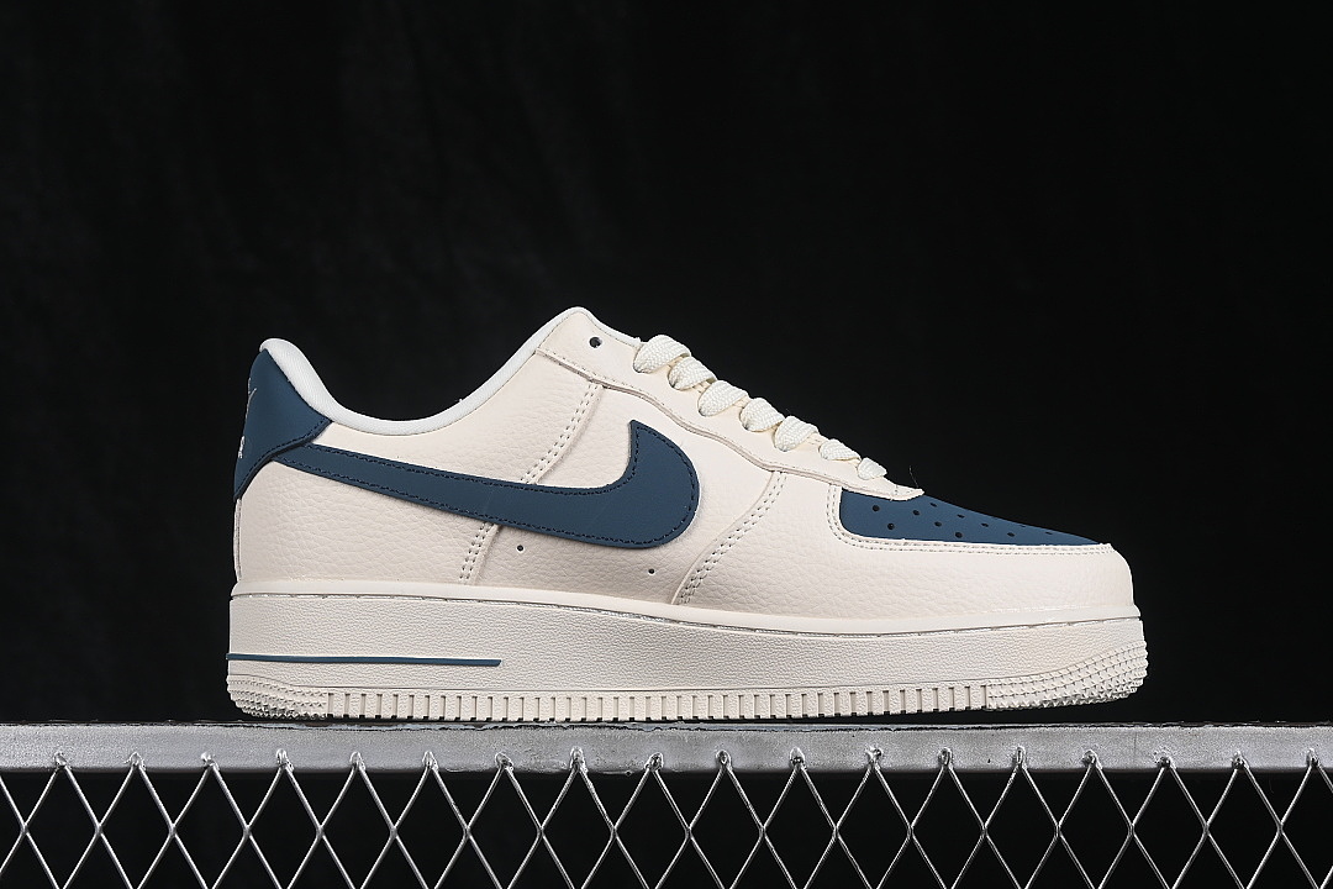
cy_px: 444
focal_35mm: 75
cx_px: 666
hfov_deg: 27.0
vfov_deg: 18.2
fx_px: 2777
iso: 160
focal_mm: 50
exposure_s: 1/80
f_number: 8
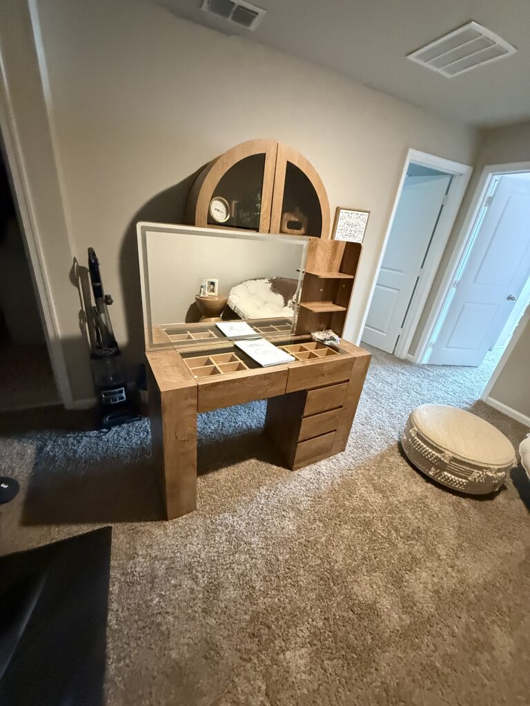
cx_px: 265
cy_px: 353
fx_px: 286
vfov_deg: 102.1
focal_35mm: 14
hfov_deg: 85.7
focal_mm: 2.22
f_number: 2.2
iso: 1250
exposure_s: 1/60
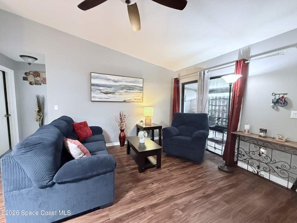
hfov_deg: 102.1
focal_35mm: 14
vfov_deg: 85.7
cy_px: 112
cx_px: 148
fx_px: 120
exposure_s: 1/60
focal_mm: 2.22
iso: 1000
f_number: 2.2
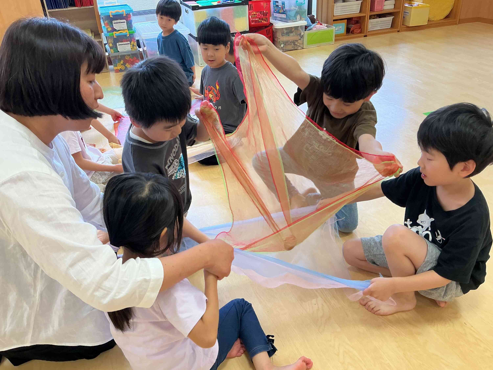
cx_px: 246
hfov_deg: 61.7
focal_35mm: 29
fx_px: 413
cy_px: 185
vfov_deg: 48.2
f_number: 1.8
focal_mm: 3
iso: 50
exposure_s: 1/100
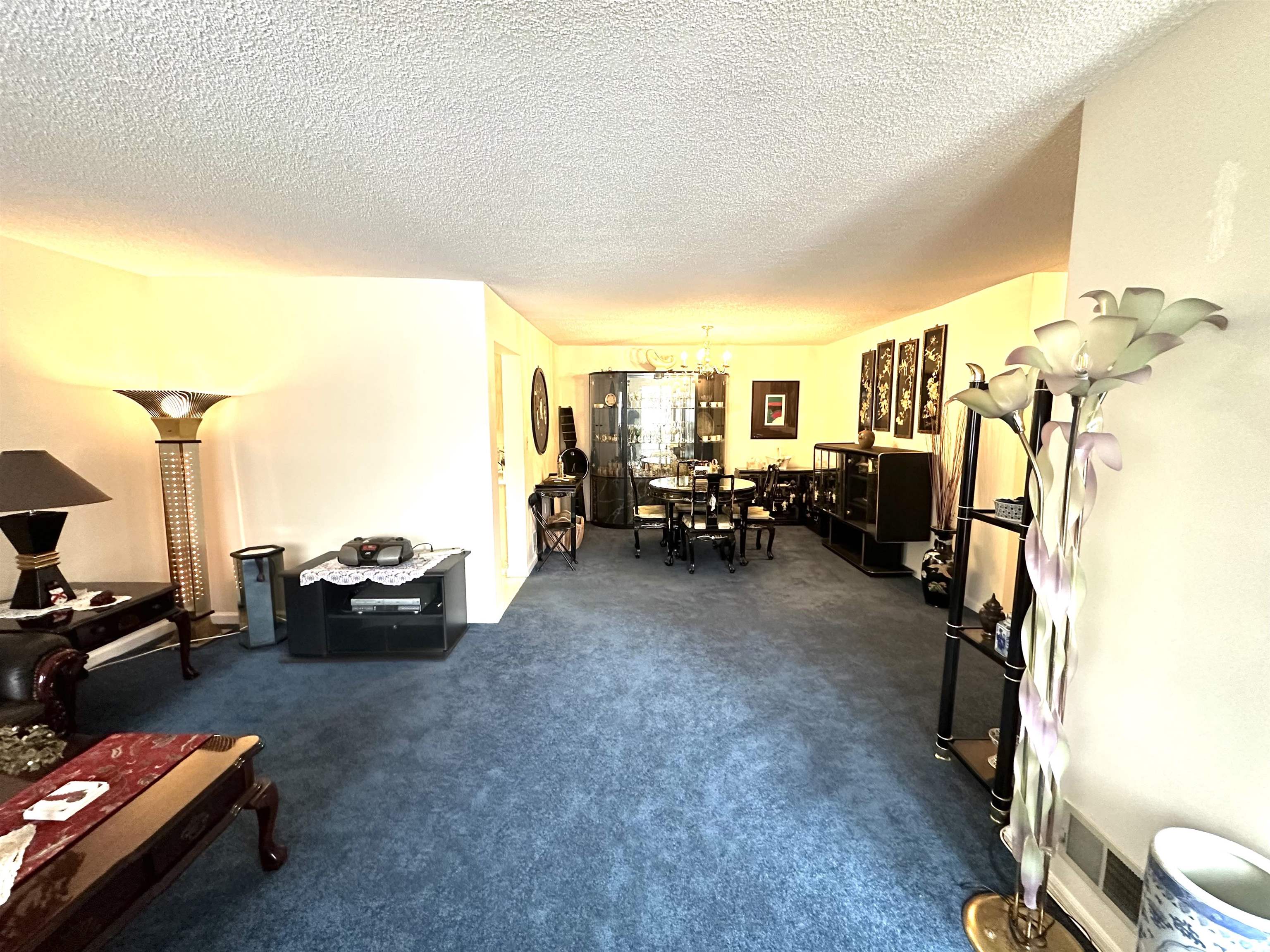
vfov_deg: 85.7
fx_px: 514
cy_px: 476
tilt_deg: -6.7
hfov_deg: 102.1
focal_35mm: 14
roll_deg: +0.3
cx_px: 635
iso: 400
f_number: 2.2
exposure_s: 1/60
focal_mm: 2.22
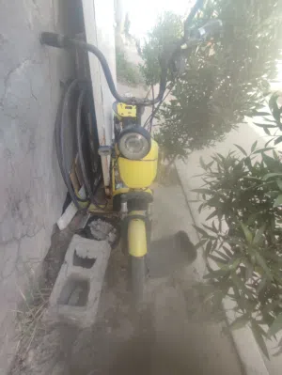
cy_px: 188
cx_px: 141
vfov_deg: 94.4
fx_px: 174
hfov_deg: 78.2
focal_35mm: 16
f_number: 2.2
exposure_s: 1/101
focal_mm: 1.65
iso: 50
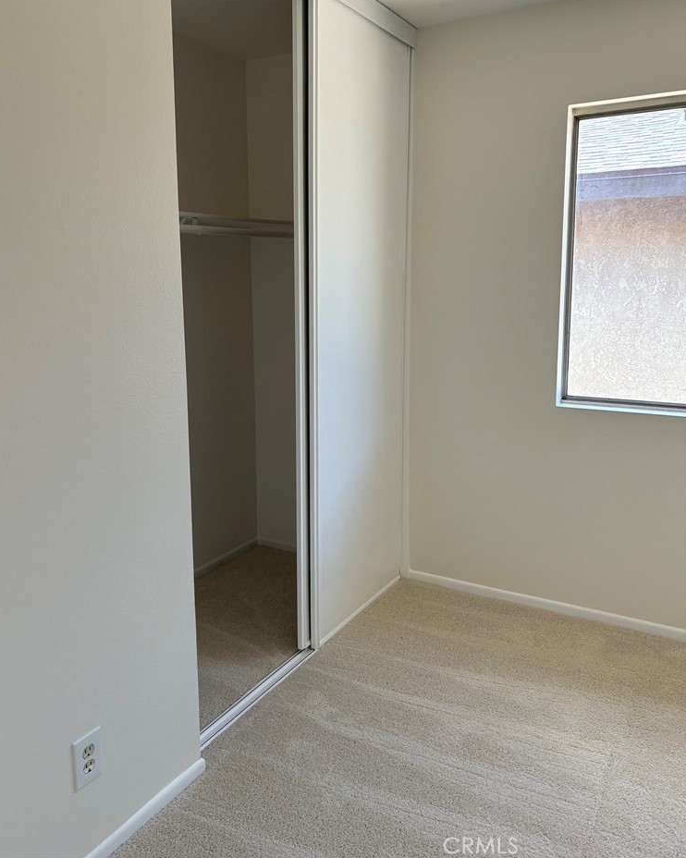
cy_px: 386
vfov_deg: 62.1
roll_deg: -0.2
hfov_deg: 51.5
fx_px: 711
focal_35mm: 28
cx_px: 336
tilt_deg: -9.7
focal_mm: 5.96
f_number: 1.6
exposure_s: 1/239
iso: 64
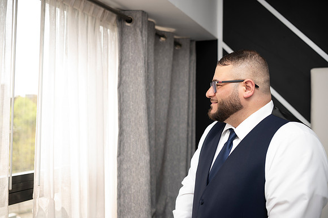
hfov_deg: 50.7
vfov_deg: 35.0
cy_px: 109
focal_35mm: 38
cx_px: 164
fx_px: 346
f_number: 2.8
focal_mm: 38
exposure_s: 1/100
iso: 50
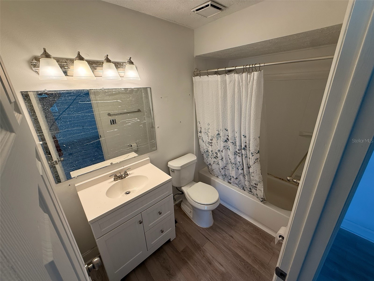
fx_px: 151
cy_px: 140
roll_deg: +1.5
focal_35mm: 14
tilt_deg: -20.2
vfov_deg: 85.7
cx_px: 187
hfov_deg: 102.1
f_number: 2.2
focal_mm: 2.22
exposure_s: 1/120
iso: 100
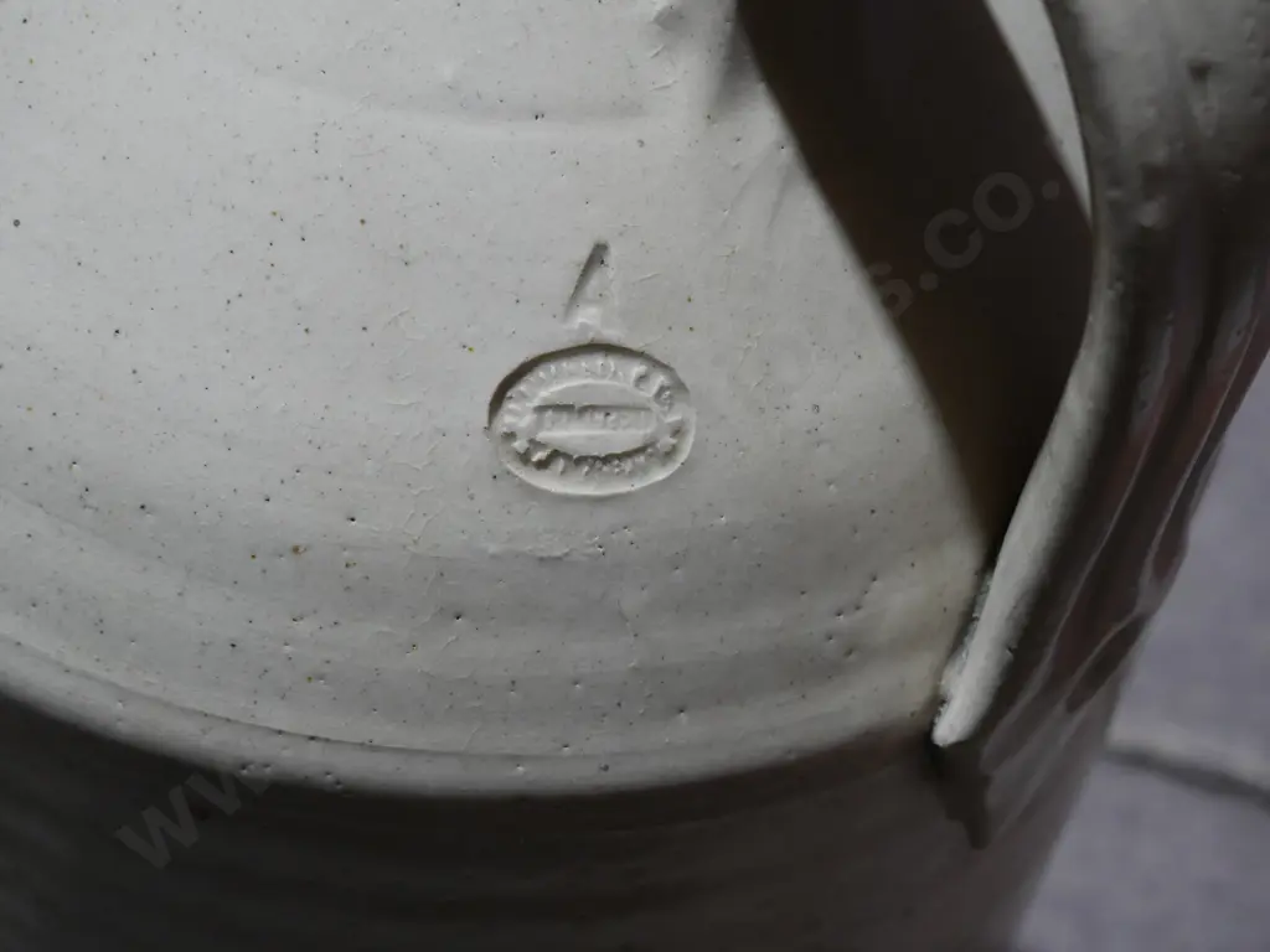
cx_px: 635
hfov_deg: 34.3
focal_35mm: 56
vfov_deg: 26.1
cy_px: 476
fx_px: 2055
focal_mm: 28
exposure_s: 1/60
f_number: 5.3
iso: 640
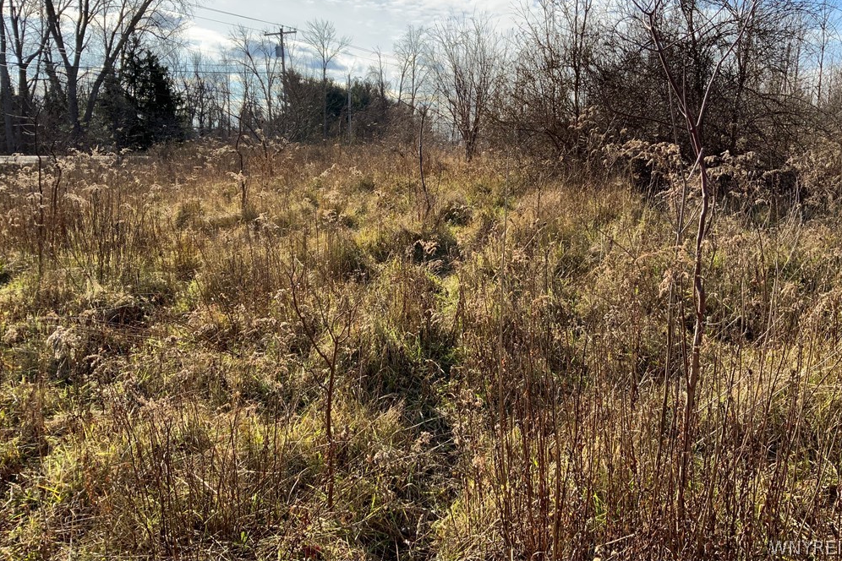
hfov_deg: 60.3
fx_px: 725
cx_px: 425
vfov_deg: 42.2
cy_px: 237
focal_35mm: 31
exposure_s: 1/1490
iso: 16
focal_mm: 3
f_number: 1.8
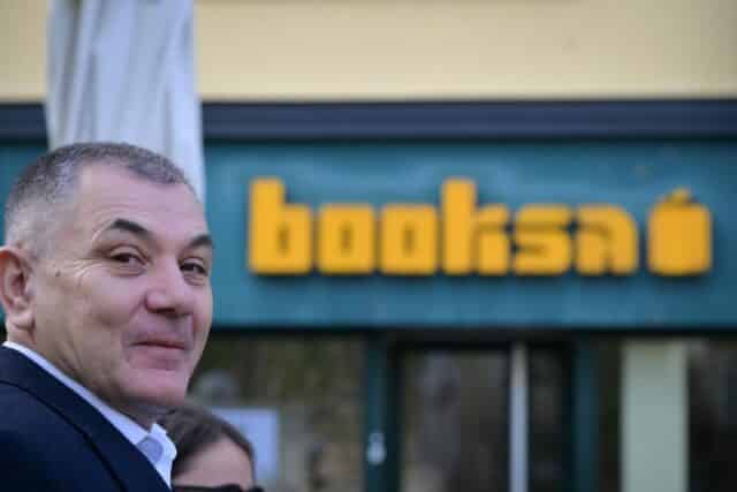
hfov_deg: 23.1
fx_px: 1802
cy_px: 246
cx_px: 368
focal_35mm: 88
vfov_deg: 15.5
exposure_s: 1/640
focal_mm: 88
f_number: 5
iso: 400
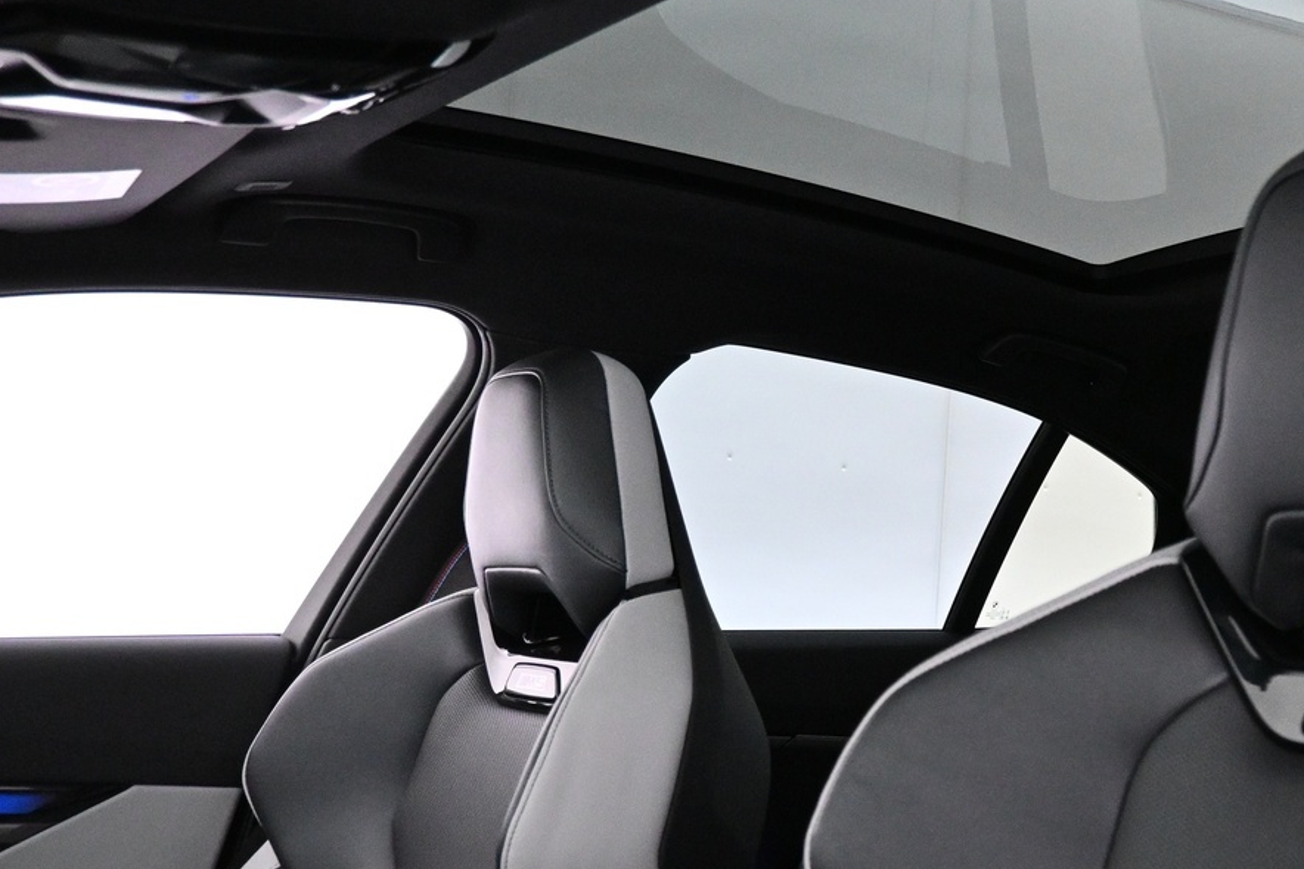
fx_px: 1593
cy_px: 515
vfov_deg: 30.4
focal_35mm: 44
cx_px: 994
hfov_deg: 43.0
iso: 4000
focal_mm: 16
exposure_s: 1/80
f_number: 3.5
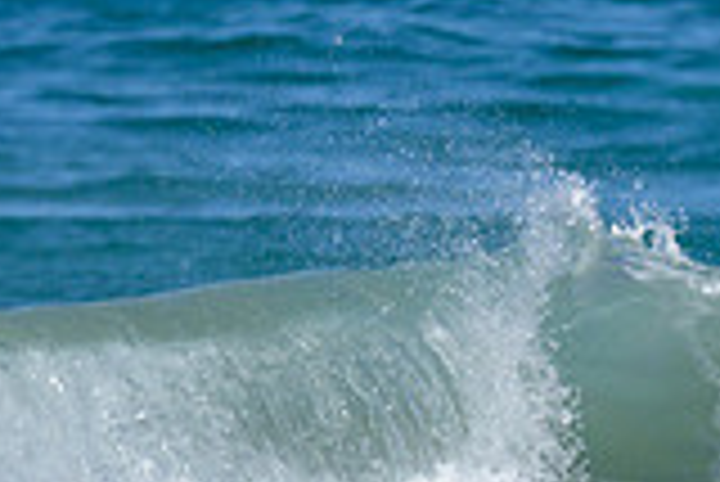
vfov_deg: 0.3
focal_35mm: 3982
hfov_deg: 0.5
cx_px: 208
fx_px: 79710
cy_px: 345
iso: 280
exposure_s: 1/2000
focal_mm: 800
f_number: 6.3
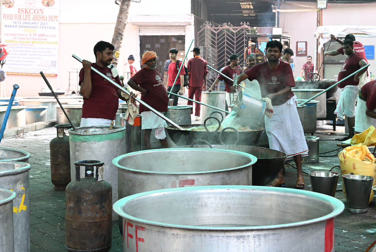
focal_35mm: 67
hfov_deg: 30.0
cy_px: 126
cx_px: 188
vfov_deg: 20.4
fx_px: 701
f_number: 9
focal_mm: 45
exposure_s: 1/100
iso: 2000
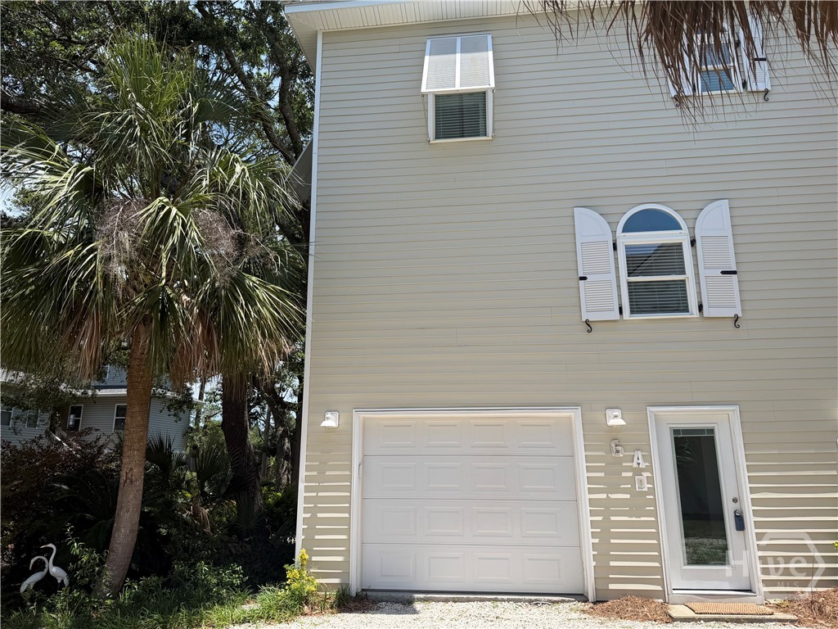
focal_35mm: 24
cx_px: 419
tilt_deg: +14.4
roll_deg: +0.1
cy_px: 314
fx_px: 581
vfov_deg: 56.8
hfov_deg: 71.6
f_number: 1.78
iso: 80
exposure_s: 1/3953
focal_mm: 6.76
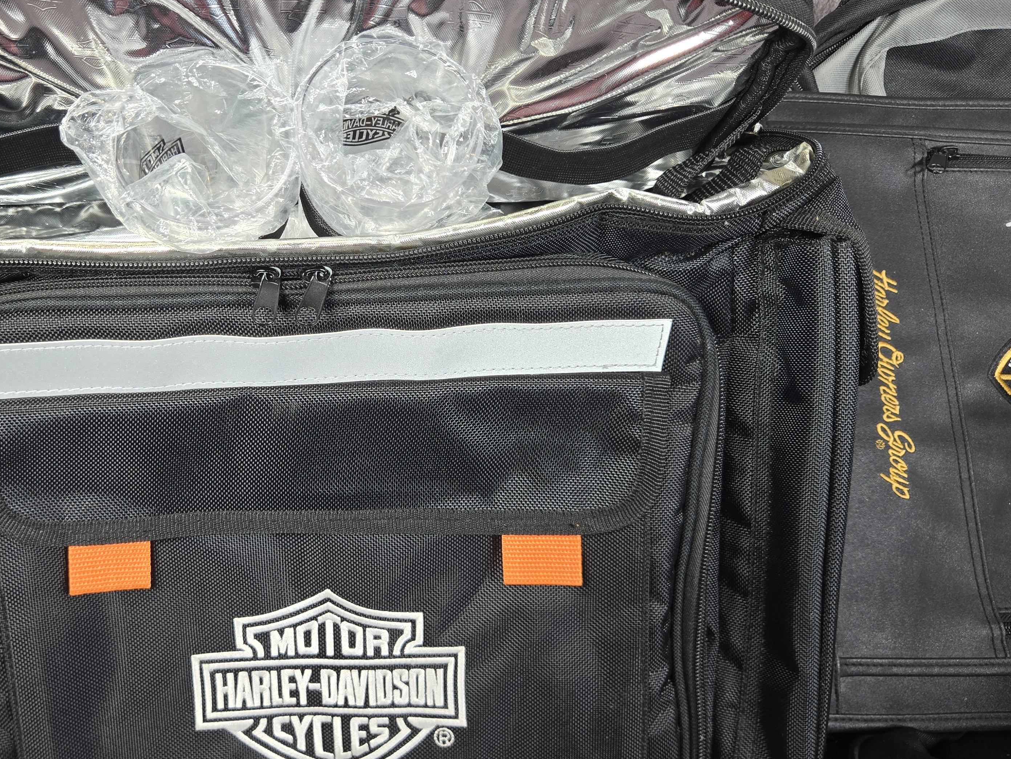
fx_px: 964
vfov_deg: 42.9
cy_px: 367
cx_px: 354
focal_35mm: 33
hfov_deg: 54.5
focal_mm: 5.4
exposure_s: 1/120
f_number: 1.8
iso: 32
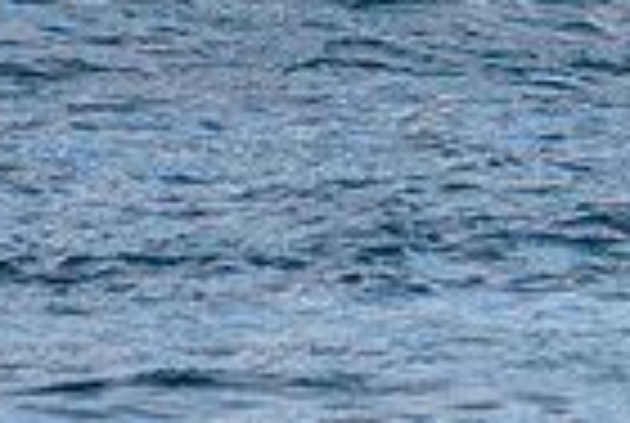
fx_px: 44316
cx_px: 1094
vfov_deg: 0.5
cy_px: -371
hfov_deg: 0.8
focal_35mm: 2527
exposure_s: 1/1250
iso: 280
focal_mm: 500
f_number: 5.6
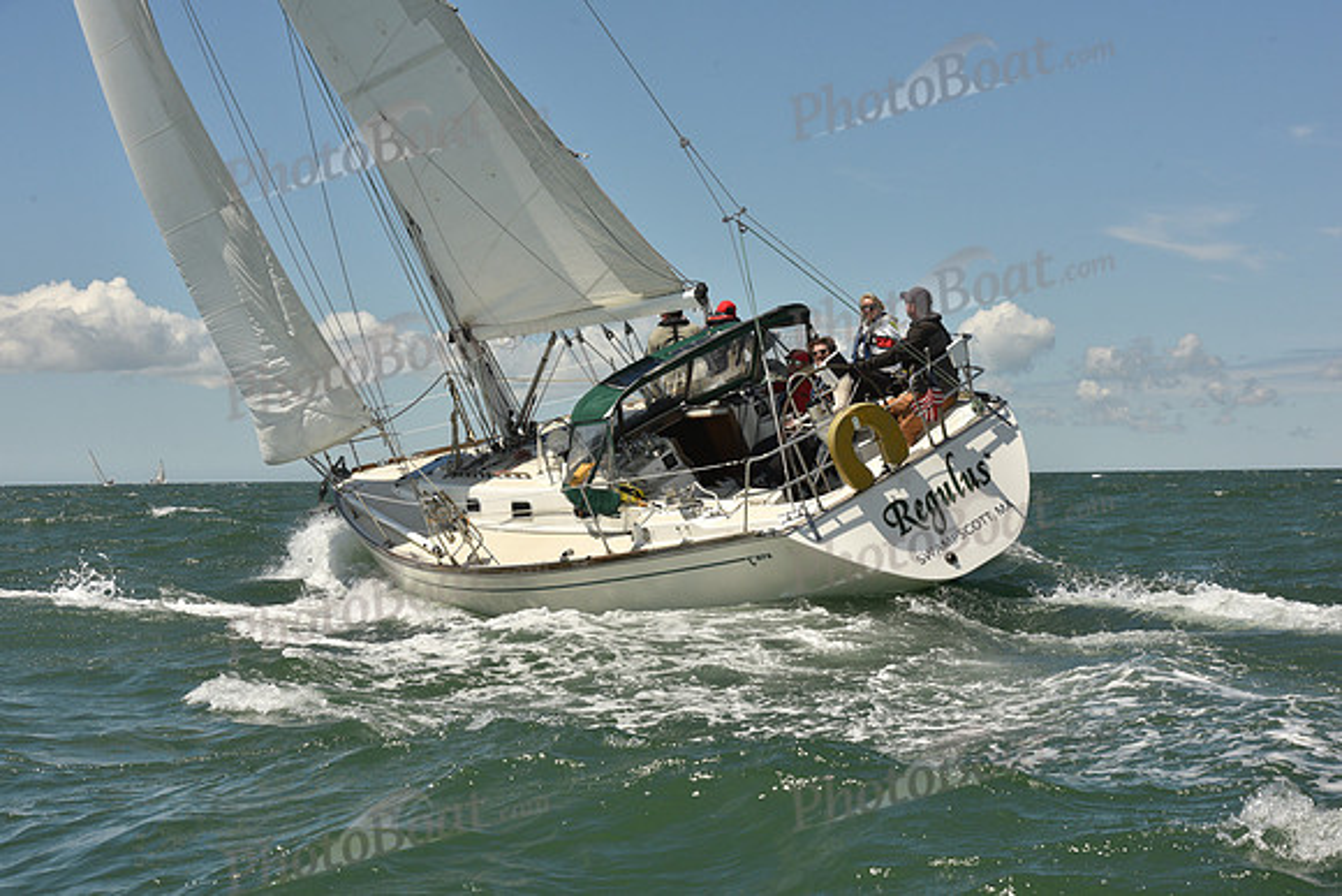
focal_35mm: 70
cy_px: 448
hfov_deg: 28.8
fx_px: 2610
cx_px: 671
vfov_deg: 19.5
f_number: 13
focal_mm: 70
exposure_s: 1/800
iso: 320
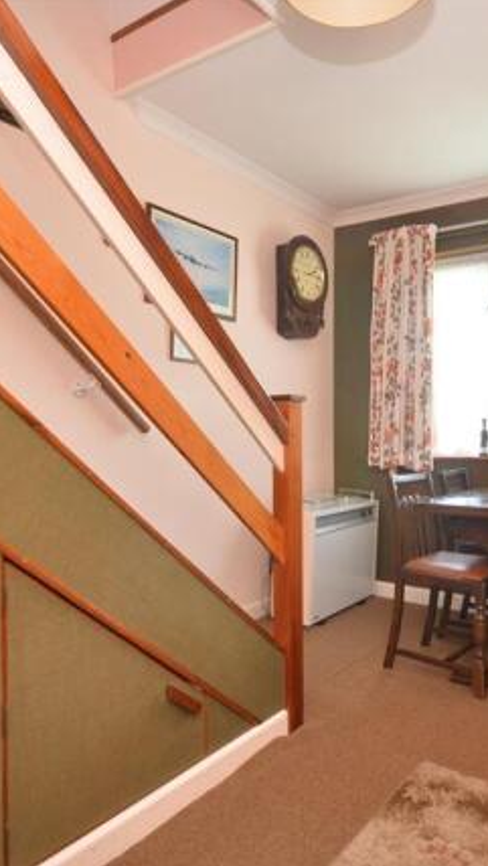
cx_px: 336
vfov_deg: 76.3
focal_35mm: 24
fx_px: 552
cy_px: 433
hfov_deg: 46.7
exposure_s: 1/10
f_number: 9
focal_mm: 10
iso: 500
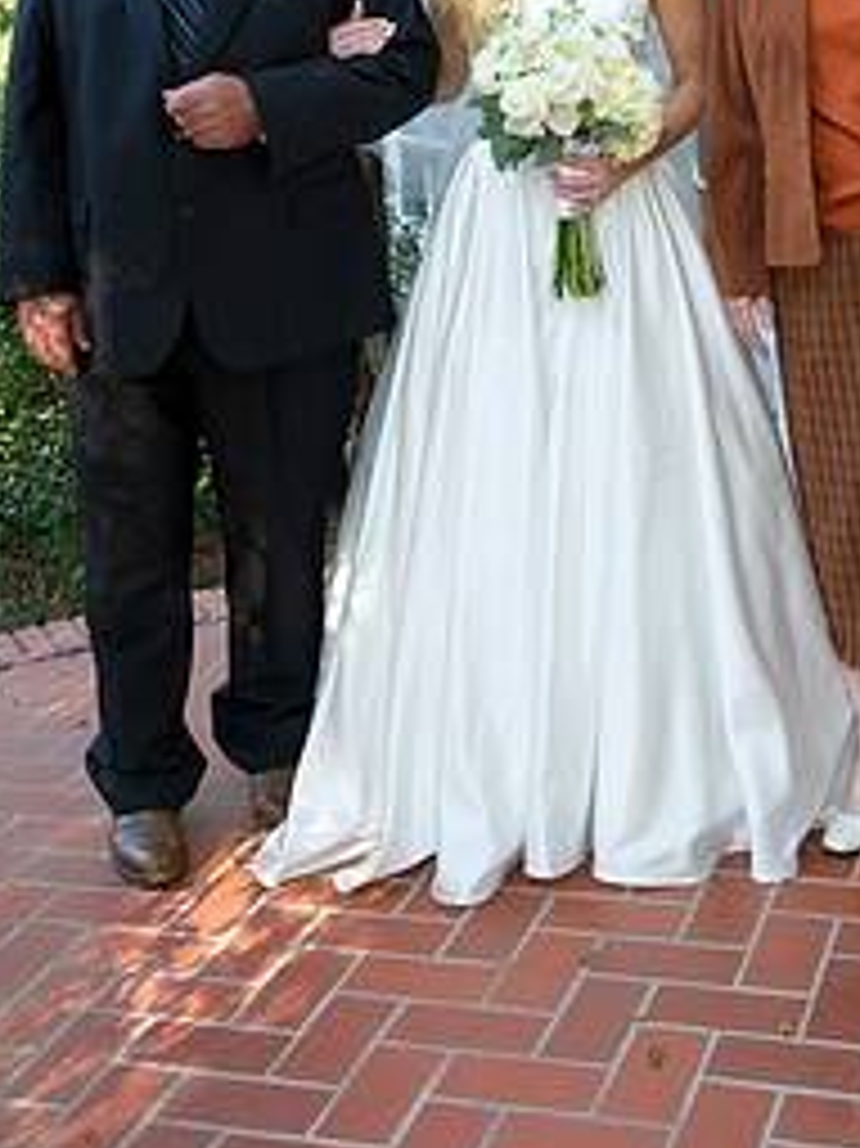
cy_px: 162
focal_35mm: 61
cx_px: 579
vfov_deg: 30.6
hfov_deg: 23.9
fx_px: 2022
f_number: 5.6
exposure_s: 1/100
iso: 500
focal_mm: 36
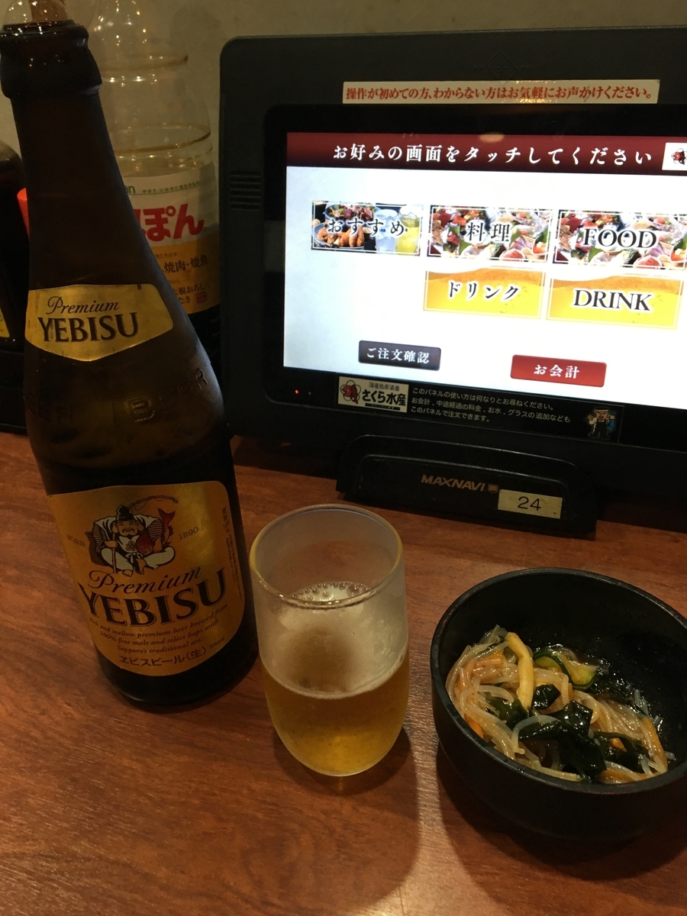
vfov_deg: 61.7
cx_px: 344
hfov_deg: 48.2
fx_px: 767
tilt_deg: -32.5
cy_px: 458
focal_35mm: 29
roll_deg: +4.4
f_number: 2.2
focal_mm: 4.15
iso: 100
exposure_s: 1/30
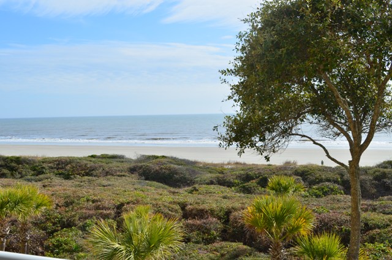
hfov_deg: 45.0
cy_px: 130
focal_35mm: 44
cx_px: 196
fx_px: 473
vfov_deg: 30.7
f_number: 10
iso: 200
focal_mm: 29
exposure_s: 1/320
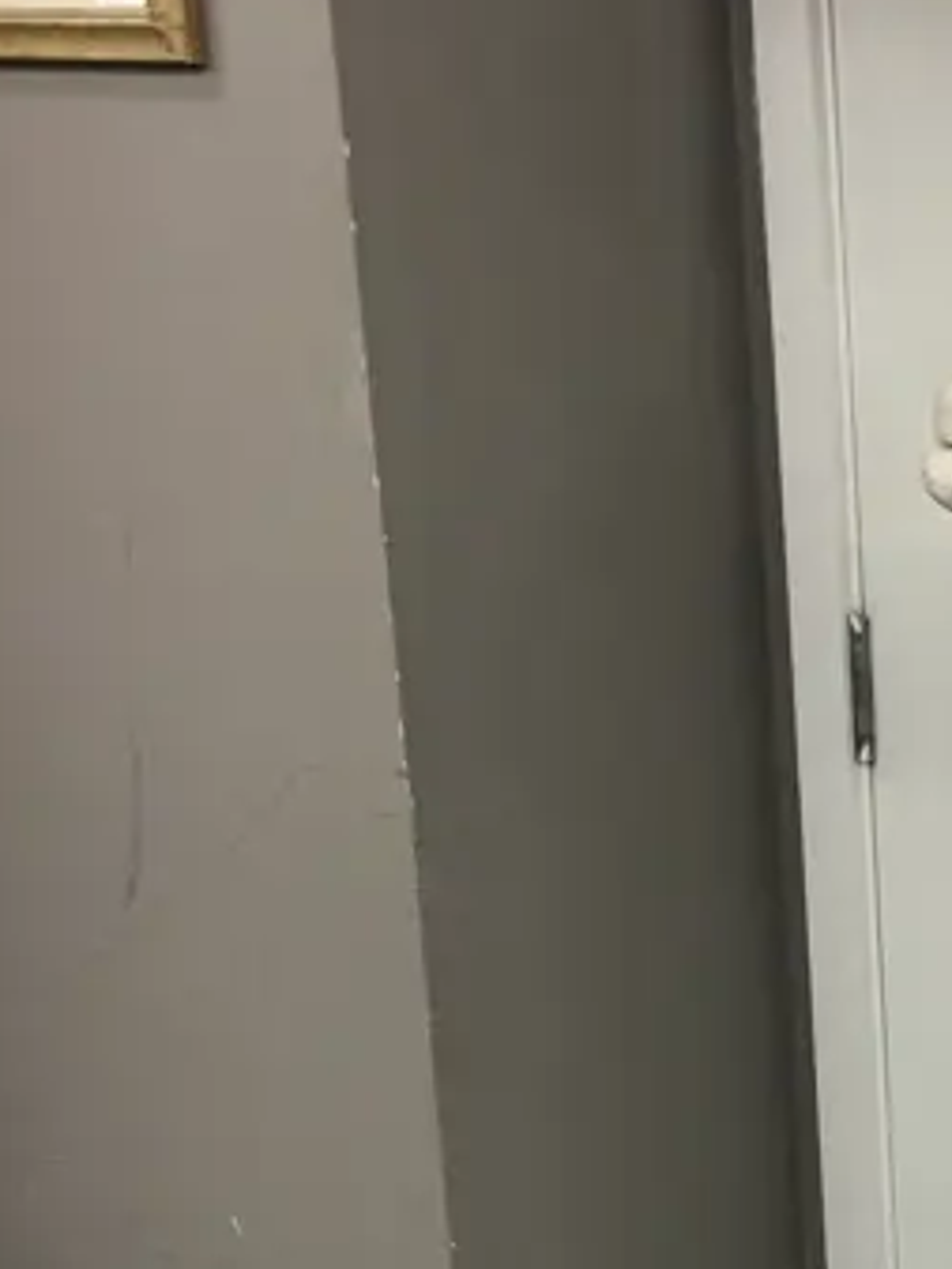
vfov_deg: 21.9
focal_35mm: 88
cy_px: 1062
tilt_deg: -16.0
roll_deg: +0.0
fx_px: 3225
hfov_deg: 15.9
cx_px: 1253
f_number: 2.2
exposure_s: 1/17
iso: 32
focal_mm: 4.15
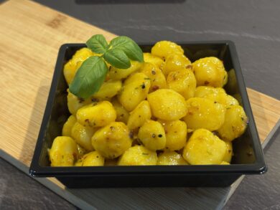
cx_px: 140
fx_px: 421
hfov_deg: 36.8
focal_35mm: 52
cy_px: 105
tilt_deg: -42.7
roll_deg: +3.3
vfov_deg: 28.1
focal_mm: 5.96
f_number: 1.6
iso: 80
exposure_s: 1/50
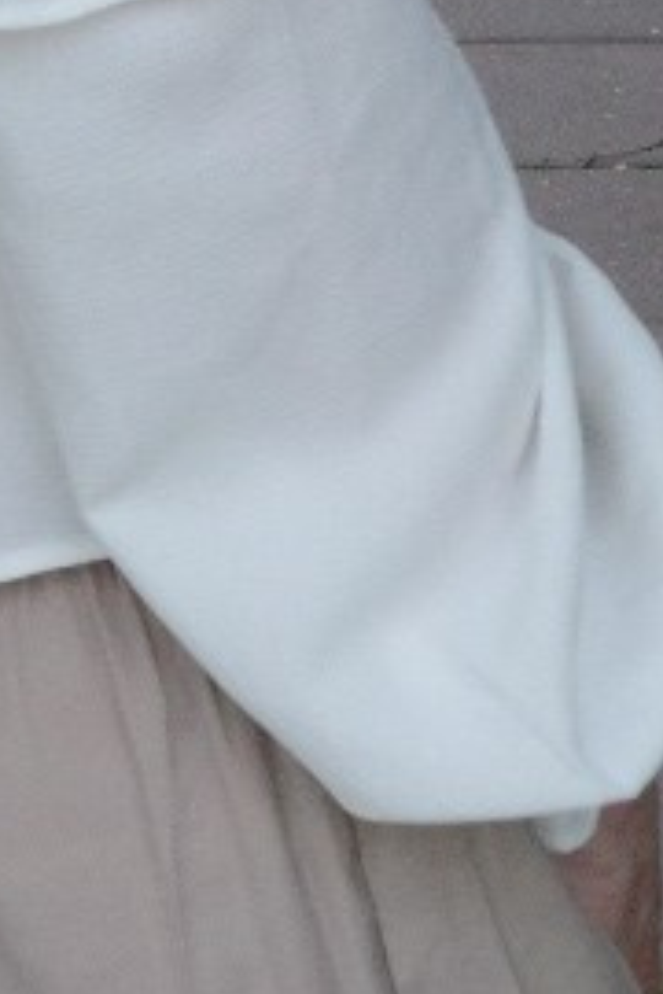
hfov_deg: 4.8
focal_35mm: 284
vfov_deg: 7.2
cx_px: -217
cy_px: -291
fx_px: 7845
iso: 1600
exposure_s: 1/125
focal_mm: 26
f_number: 8
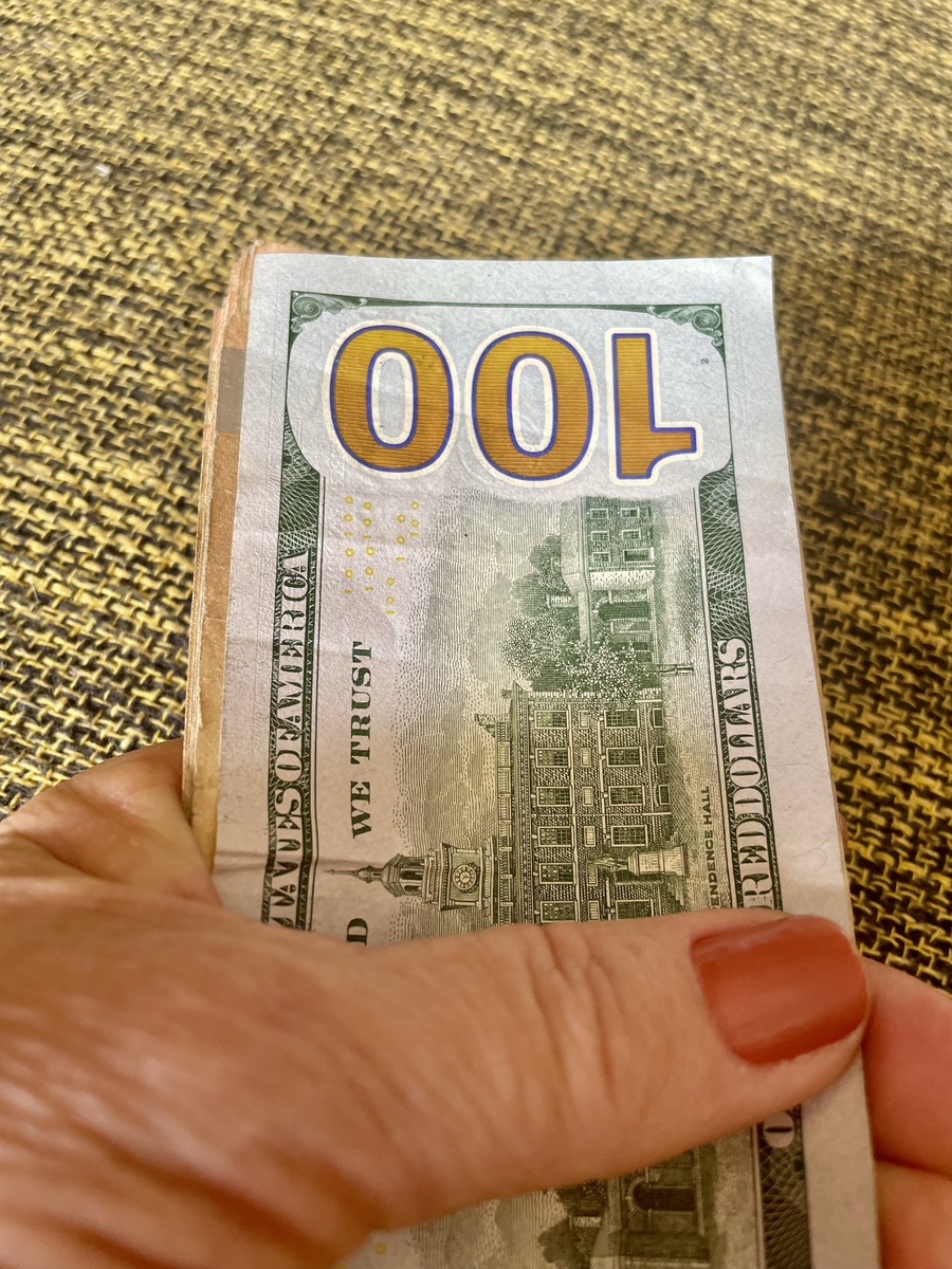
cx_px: 476
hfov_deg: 53.1
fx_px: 953
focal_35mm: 26
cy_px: 634
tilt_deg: -63.4
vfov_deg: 67.3
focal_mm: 4.2
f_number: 1.6
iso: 80
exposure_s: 1/121
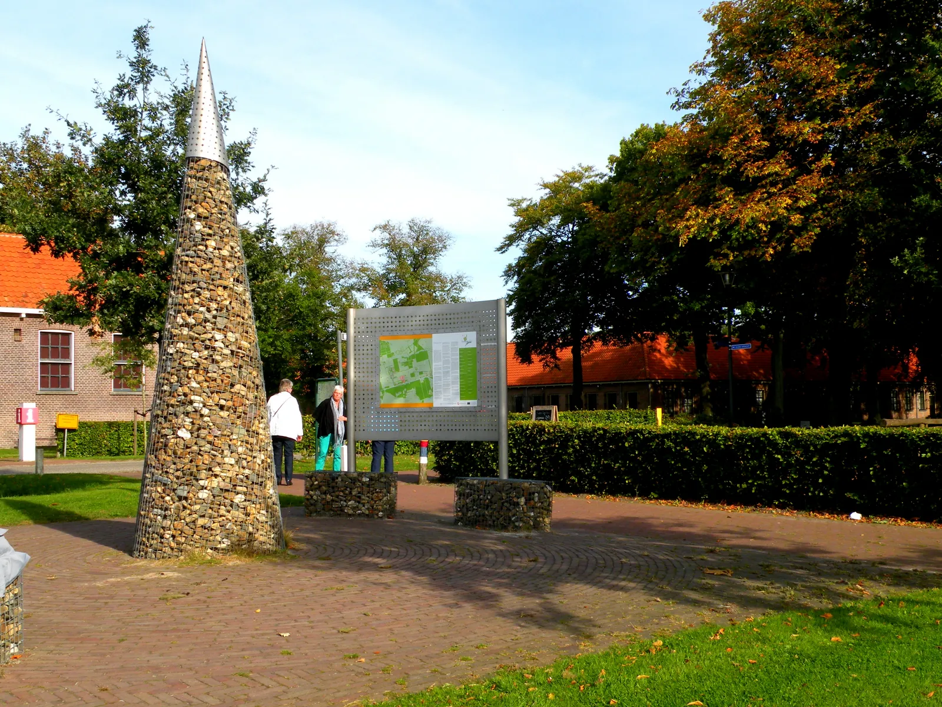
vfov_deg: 34.3
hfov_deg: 44.8
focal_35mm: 42
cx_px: 471
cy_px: 354
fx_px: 1143
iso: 64
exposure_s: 1/225
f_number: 5.6
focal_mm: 7.4
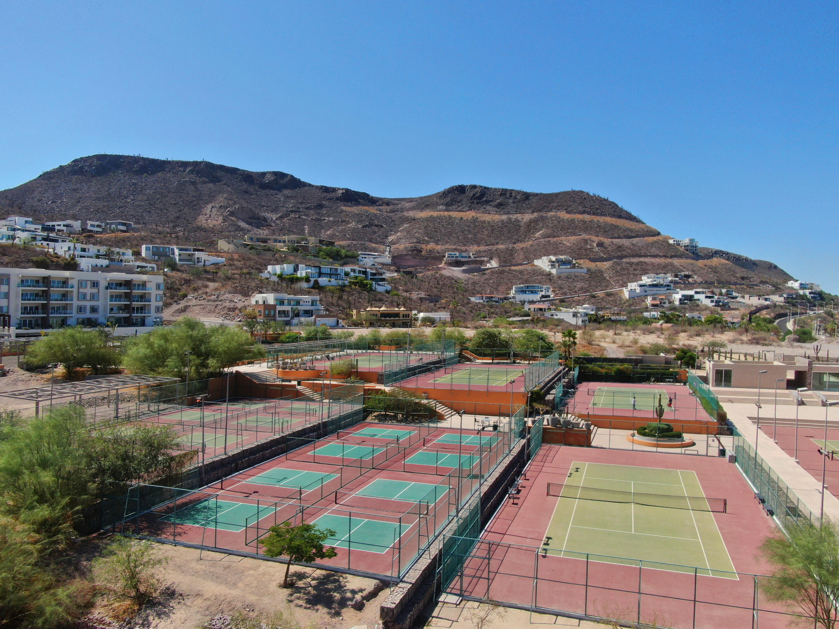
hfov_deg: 71.6
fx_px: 582
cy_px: 314
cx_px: 420
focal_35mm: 24
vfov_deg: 56.8
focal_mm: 4.39
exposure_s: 1/2500
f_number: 2.8
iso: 100
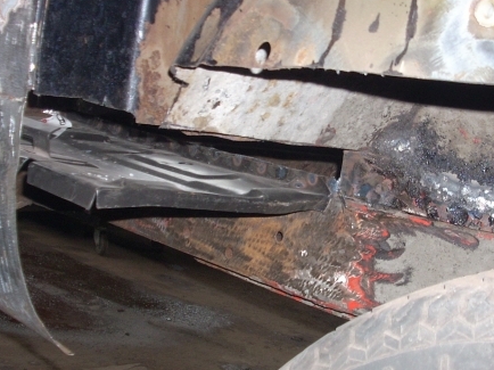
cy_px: 167
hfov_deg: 30.1
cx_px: 321
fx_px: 913
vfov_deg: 22.9
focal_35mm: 64
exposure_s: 1/60
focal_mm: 6.2
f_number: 2.8
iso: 100
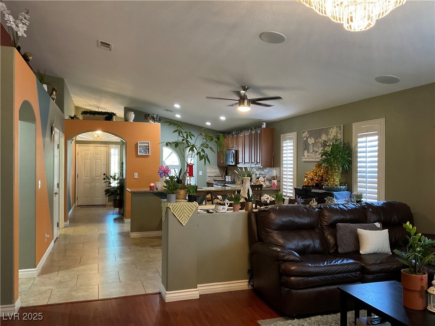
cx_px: 218
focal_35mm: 29
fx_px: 364
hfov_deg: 61.7
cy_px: 163
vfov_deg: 48.2
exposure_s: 1/60
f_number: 1.8
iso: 250
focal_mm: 3
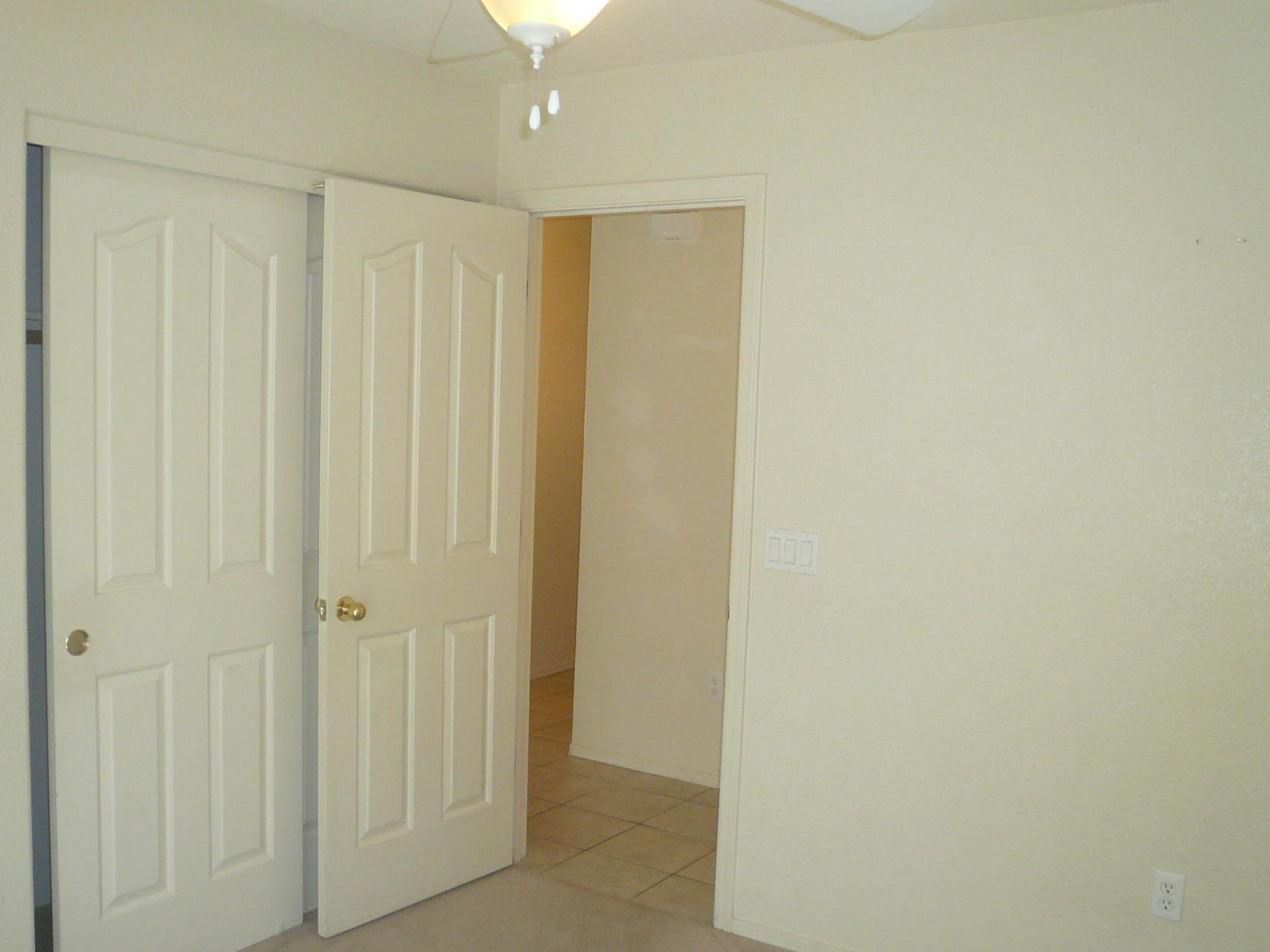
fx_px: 1247
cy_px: 525
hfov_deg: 53.9
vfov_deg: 41.7
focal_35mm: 34
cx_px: 599
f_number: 2.8
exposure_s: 1/30
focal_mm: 4.6
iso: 125
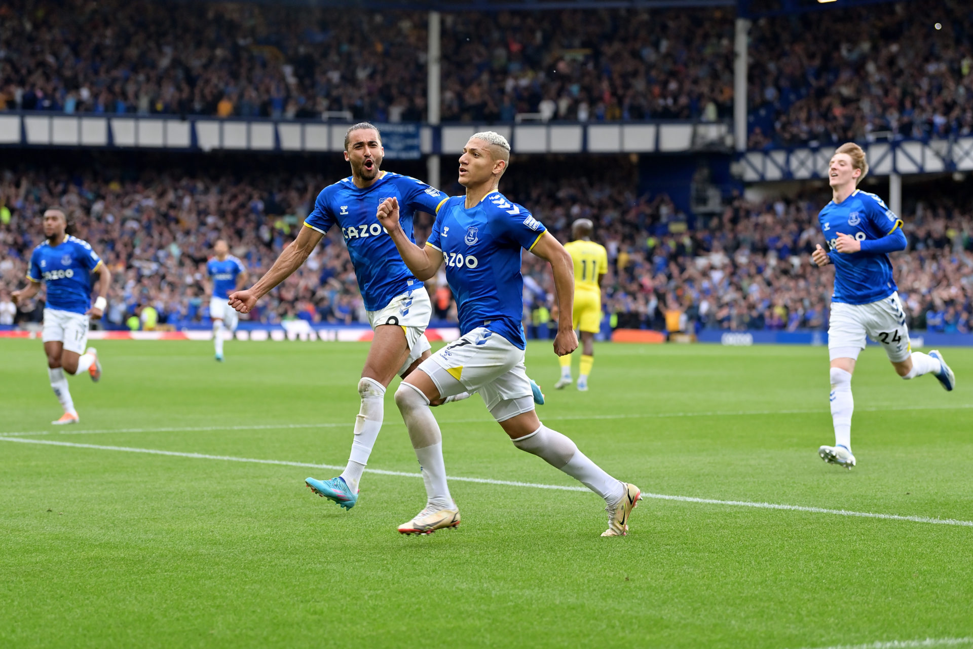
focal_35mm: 102
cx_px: 486
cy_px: 324
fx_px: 2757
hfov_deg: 20.0
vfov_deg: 13.4
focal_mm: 102
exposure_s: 1/1250
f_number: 3.2
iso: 800
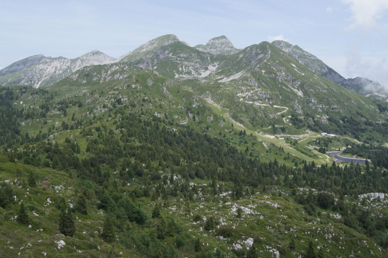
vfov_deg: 35.9
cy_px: 124
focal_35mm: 37
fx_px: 398
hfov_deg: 51.9
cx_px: 182
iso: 200
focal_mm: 22
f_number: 20
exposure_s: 1/80
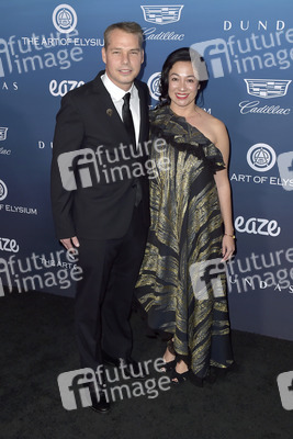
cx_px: 146
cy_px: 220
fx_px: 439
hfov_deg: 36.9
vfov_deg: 53.1
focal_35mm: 36
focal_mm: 36
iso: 250
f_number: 5.6
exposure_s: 1/250
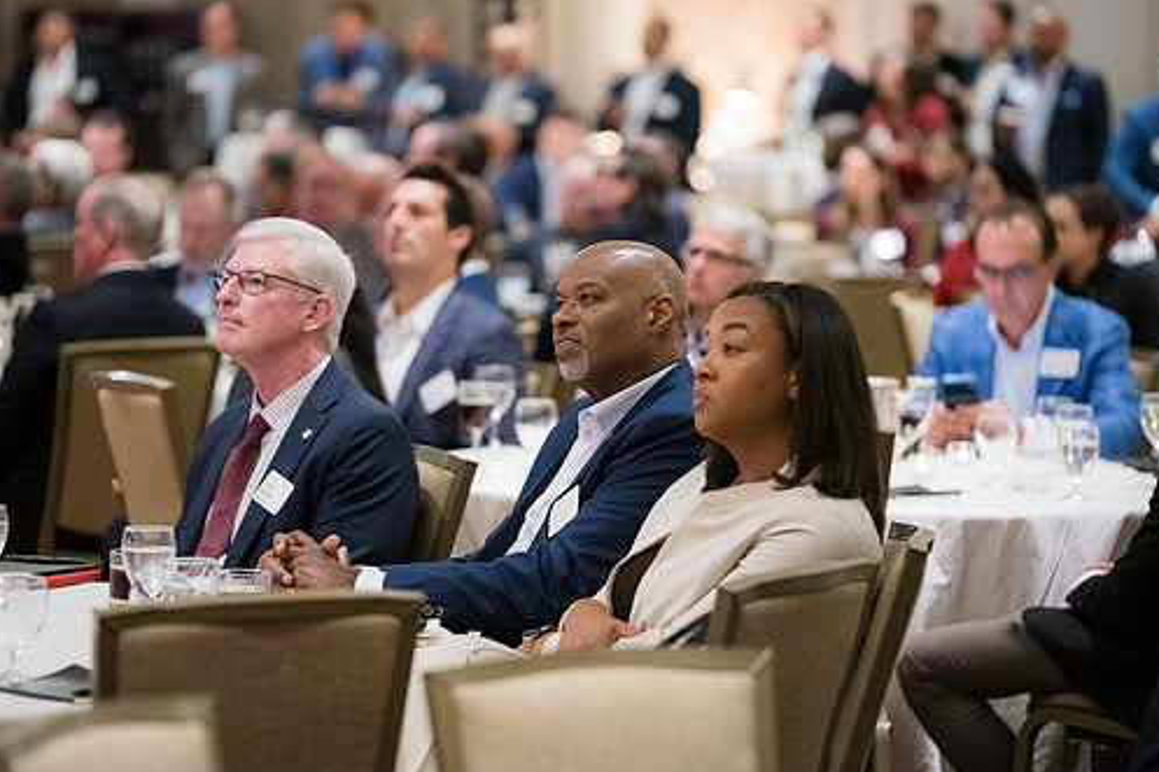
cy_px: 356
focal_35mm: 181
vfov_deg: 7.6
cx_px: 527
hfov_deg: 11.4
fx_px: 5825
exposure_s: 1/160
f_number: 2.8
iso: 6400
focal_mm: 155
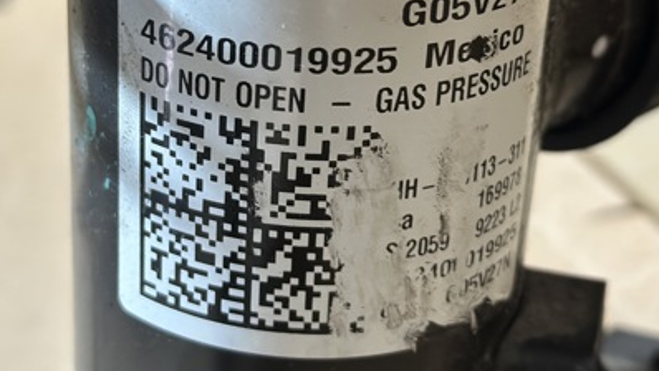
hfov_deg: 25.3
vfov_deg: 14.4
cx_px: 272
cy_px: 130
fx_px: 1468
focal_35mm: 84
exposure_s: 1/33
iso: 250
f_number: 1.78
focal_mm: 6.86
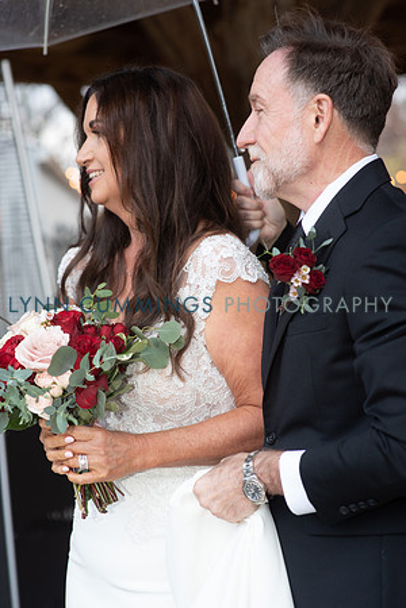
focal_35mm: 85
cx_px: 203
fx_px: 1438
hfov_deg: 16.1
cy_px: 304
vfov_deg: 23.9
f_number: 3.2
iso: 640
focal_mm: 85
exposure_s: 1/125
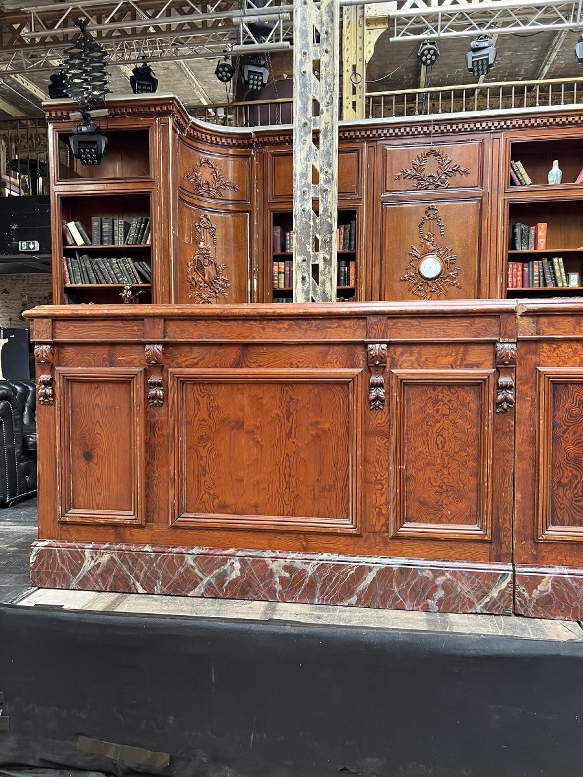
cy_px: 388
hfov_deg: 53.1
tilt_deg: -2.8
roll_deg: +0.5
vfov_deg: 67.3
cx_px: 292
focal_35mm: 26
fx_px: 584
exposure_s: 1/64
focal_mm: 5.7
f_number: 1.5
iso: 125
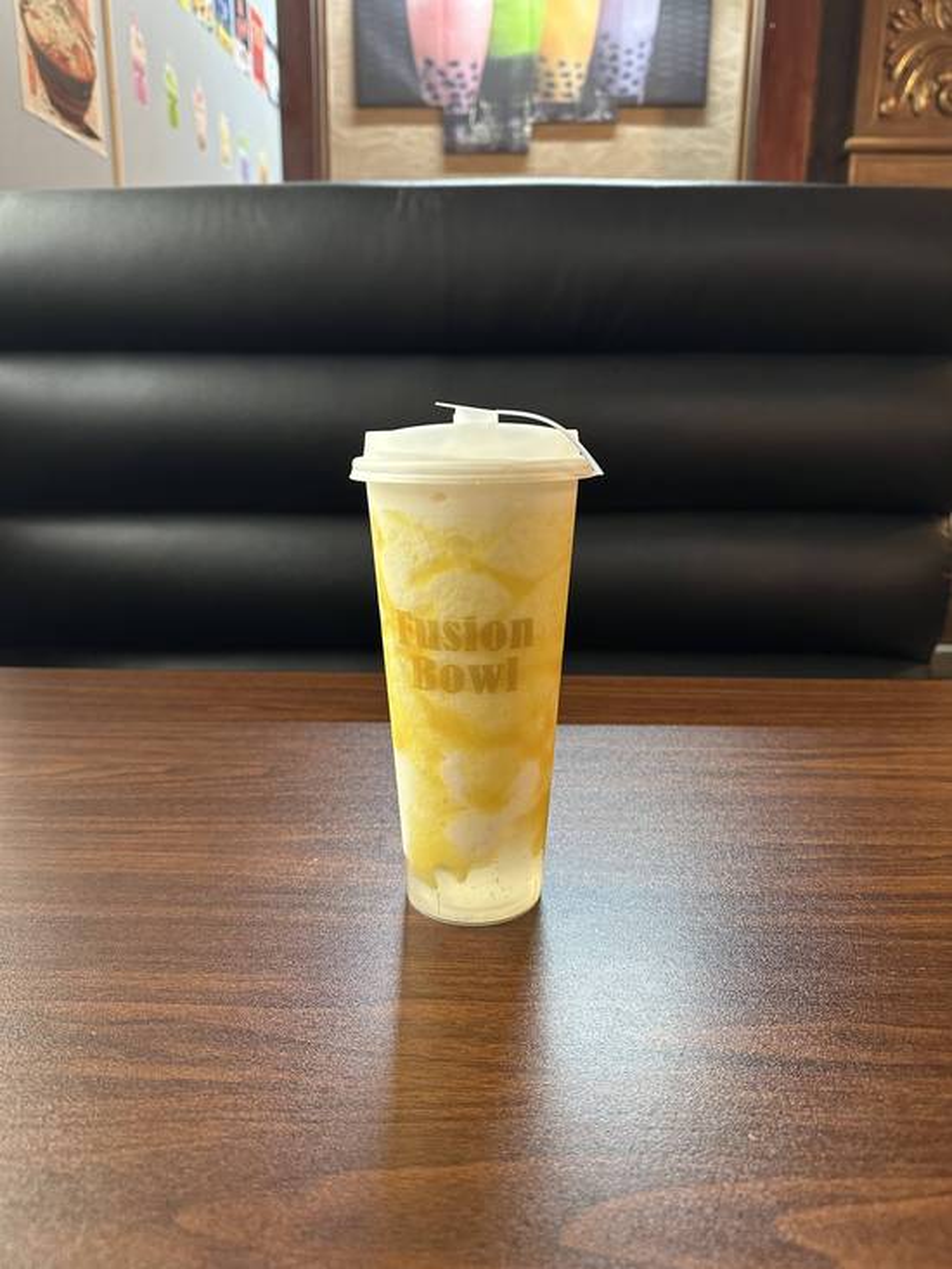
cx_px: 476
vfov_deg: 71.6
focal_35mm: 24
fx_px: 880
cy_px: 634
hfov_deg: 56.8
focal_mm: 6.86
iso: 320
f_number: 1.78
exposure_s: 1/60
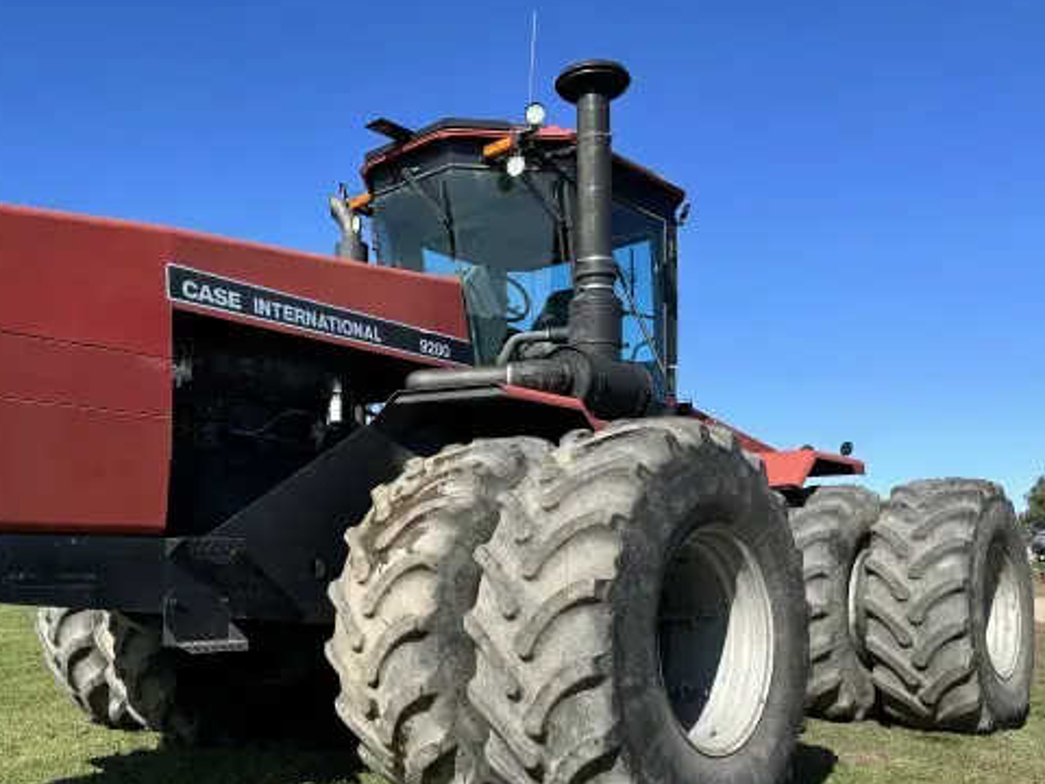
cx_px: 420
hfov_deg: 56.4
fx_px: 966
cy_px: 460
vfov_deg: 44.0
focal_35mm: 32
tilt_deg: +4.8
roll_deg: -1.1
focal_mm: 6.86
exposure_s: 1/3058
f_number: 1.78
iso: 80
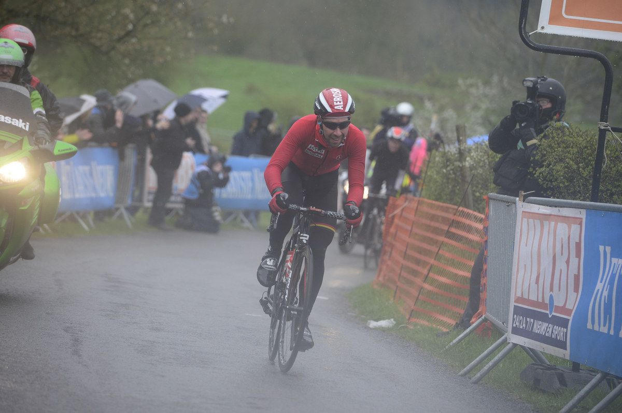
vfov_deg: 6.9
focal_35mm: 200
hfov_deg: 10.3
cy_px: 206
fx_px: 3453
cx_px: 311
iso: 400
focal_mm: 200
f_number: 5
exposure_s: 1/640
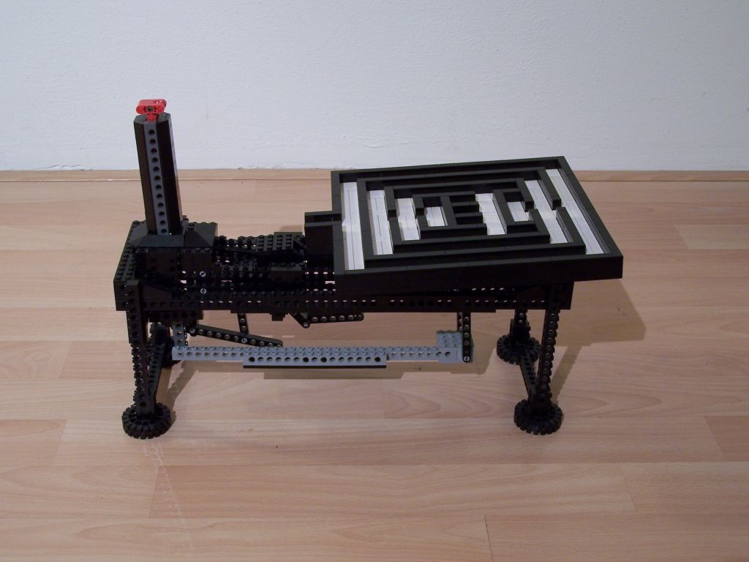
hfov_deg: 37.5
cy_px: 281
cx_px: 374
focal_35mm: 51
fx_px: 1104
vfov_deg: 28.6
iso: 80
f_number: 3
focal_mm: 8.5
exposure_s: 1/2
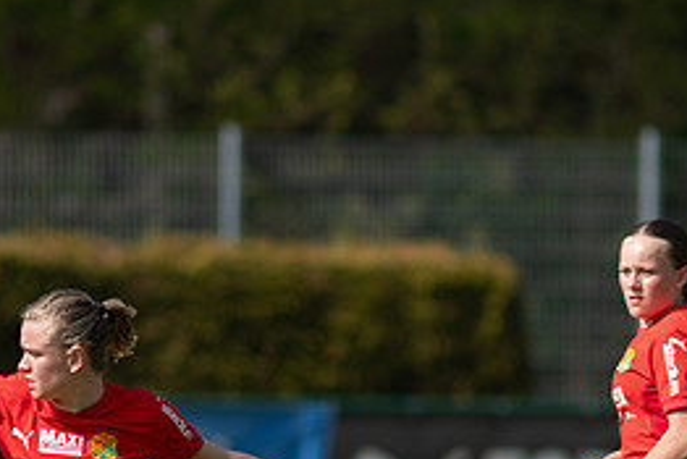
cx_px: 123
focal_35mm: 1330
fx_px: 25394
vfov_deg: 1.0
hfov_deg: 1.5
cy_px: 494
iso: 100
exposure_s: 1/2000
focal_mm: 300
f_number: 3.2
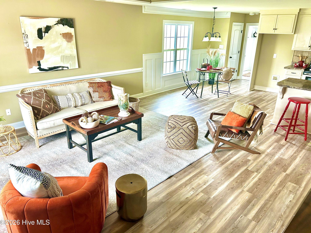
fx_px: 234
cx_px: 156
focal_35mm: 26
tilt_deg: -21.2
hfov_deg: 67.3
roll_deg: +0.4
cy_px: 116
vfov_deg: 53.1
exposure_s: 1/121
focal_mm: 5.7
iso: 100
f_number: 1.5
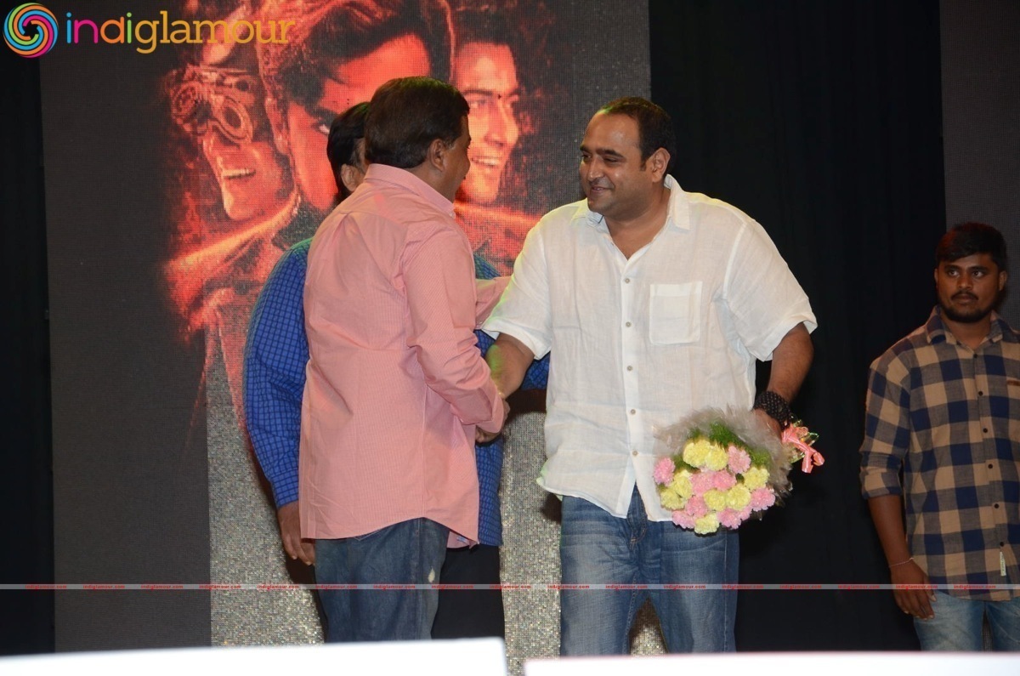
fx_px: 4454
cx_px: 510
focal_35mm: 158
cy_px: 338
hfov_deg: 13.1
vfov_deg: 8.7
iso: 800
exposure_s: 1/125
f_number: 5.6
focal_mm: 105
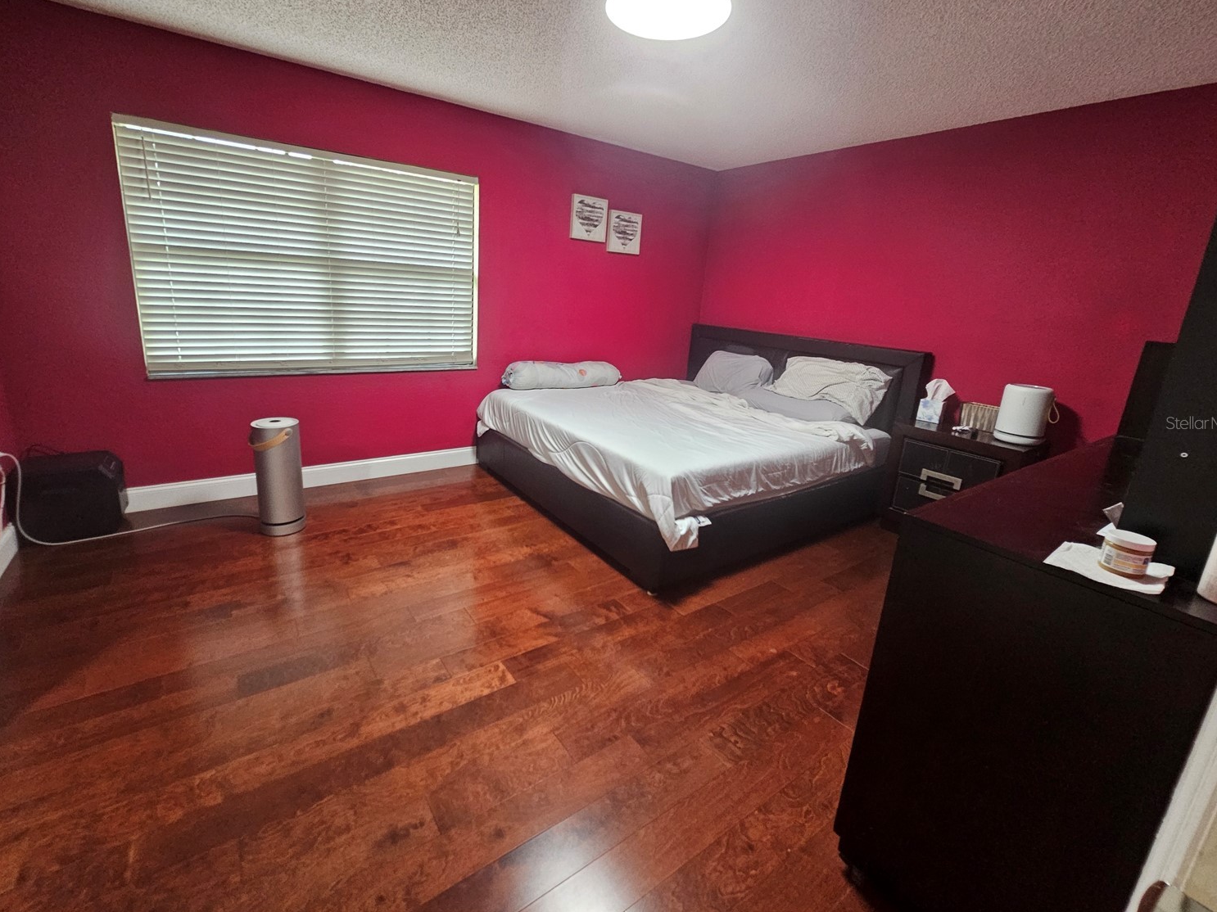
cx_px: 588
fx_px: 492
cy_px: 422
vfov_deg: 85.5
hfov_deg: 102.0
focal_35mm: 14
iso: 400
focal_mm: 2.2
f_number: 2.2
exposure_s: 1/30
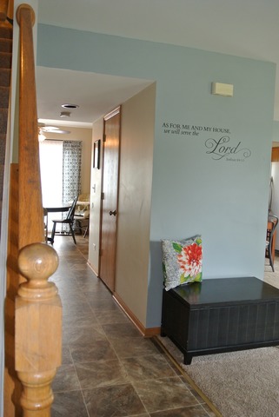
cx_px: 140
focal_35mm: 32
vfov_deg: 58.7
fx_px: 371
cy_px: 208
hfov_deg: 41.2
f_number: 3.8
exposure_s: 1/60
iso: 450
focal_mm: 12.2
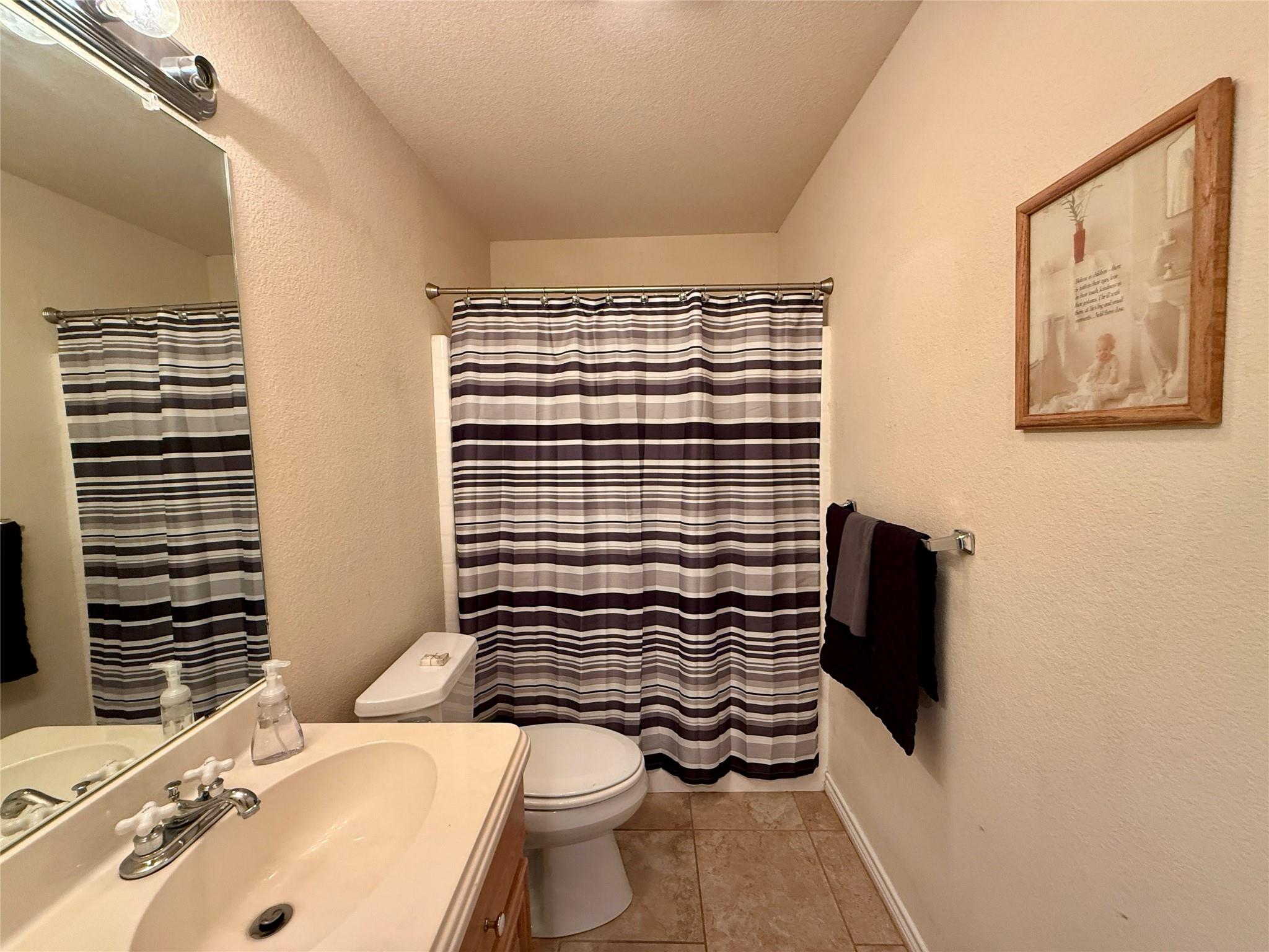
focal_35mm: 14
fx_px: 513
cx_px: 634
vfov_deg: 85.7
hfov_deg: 102.1
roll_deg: +1.2
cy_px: 476
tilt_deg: -4.6
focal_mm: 2.22
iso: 320
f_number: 2.2
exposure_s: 1/60
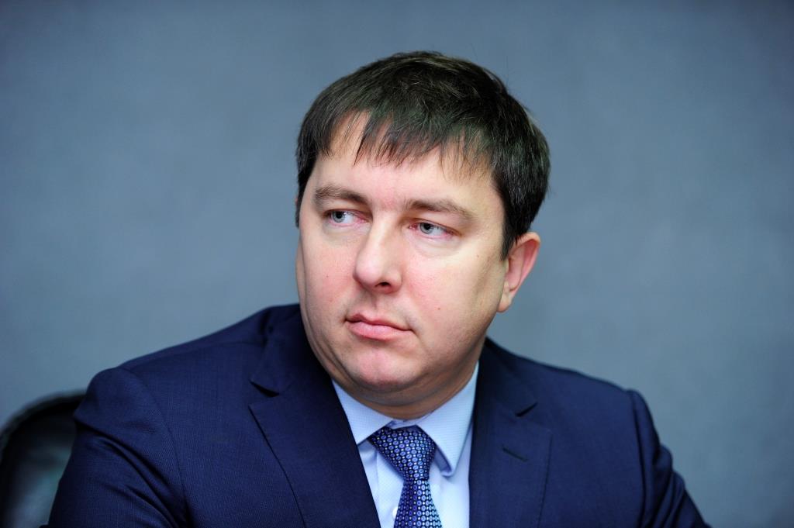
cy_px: 264
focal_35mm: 135
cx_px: 397
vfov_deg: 10.1
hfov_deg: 15.2
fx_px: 2975
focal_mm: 135
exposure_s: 1/125
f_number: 2.8
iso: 1250
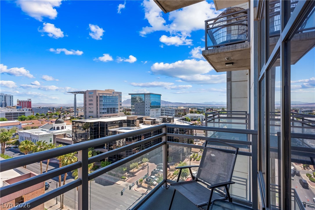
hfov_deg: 93.3
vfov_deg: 70.4
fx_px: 149
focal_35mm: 17
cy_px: 105
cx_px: 158
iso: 400
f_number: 8
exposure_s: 1/8000
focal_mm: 17
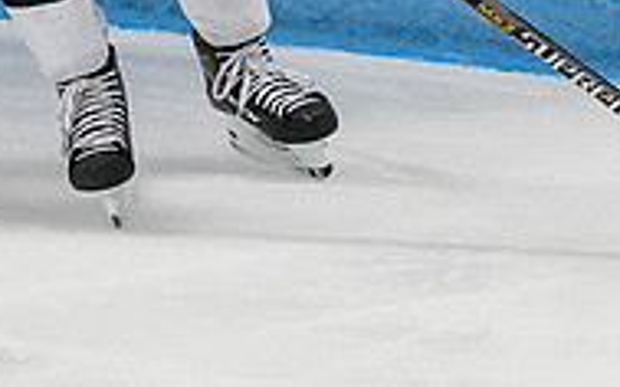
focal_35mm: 670
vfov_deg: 2.0
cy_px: -287
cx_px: 187
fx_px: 11318
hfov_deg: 3.1
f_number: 3.5
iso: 2500
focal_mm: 86
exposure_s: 1/800
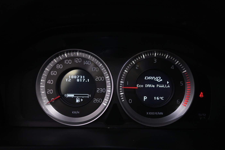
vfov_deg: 46.3
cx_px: 114
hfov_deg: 65.5
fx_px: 175
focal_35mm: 28
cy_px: 83
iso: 500
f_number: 3.5
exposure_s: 1/25
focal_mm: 16
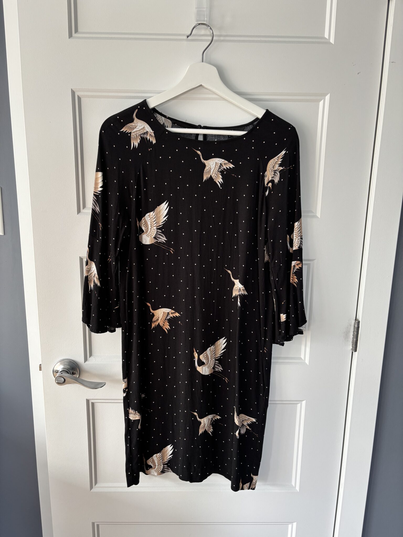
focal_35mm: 26
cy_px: 268
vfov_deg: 67.3
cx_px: 202
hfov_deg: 53.1
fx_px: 404
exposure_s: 1/121
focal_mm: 5.96
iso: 125
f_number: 1.6
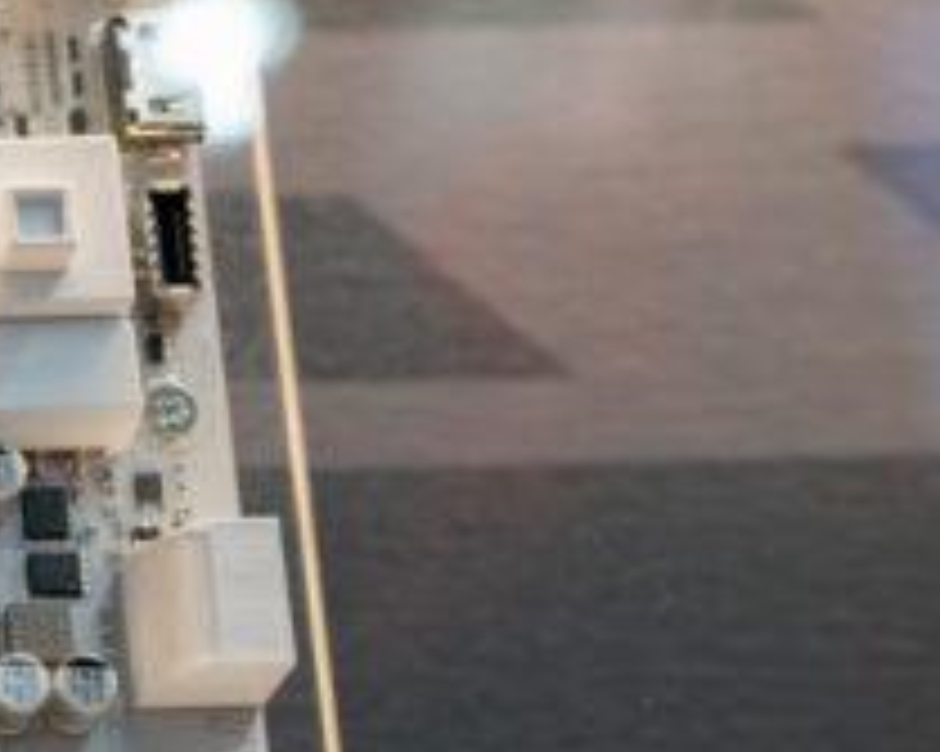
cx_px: -702
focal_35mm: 161
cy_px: 435
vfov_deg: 9.6
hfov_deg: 11.2
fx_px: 4477
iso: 800
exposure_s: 1/160
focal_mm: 35
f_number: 4
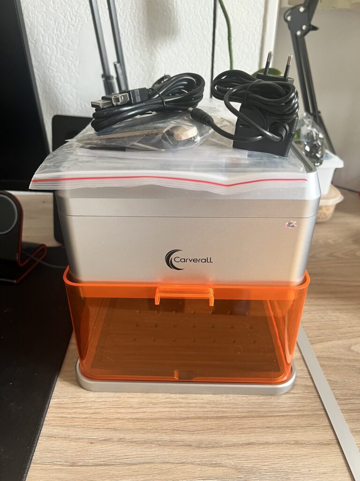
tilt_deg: -29.2
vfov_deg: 67.3
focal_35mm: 26
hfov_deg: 53.1
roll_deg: -0.2
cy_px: 240
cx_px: 180
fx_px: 361
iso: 160
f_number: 1.5
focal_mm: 5.7
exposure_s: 1/60
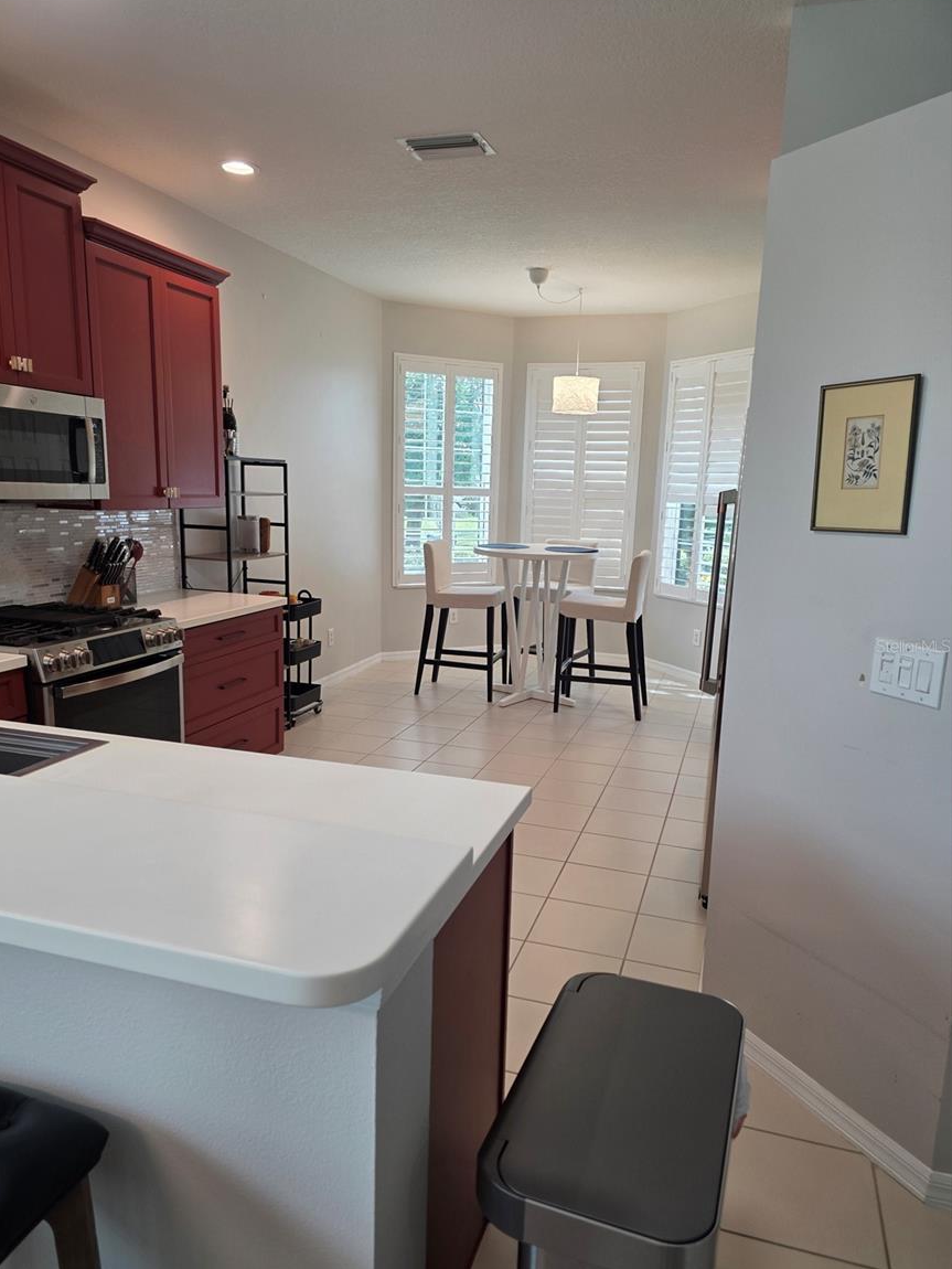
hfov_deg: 56.8
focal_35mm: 24
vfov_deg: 71.6
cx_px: 458
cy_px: 646
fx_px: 880
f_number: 1.7
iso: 100
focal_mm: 6.3
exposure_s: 1/120
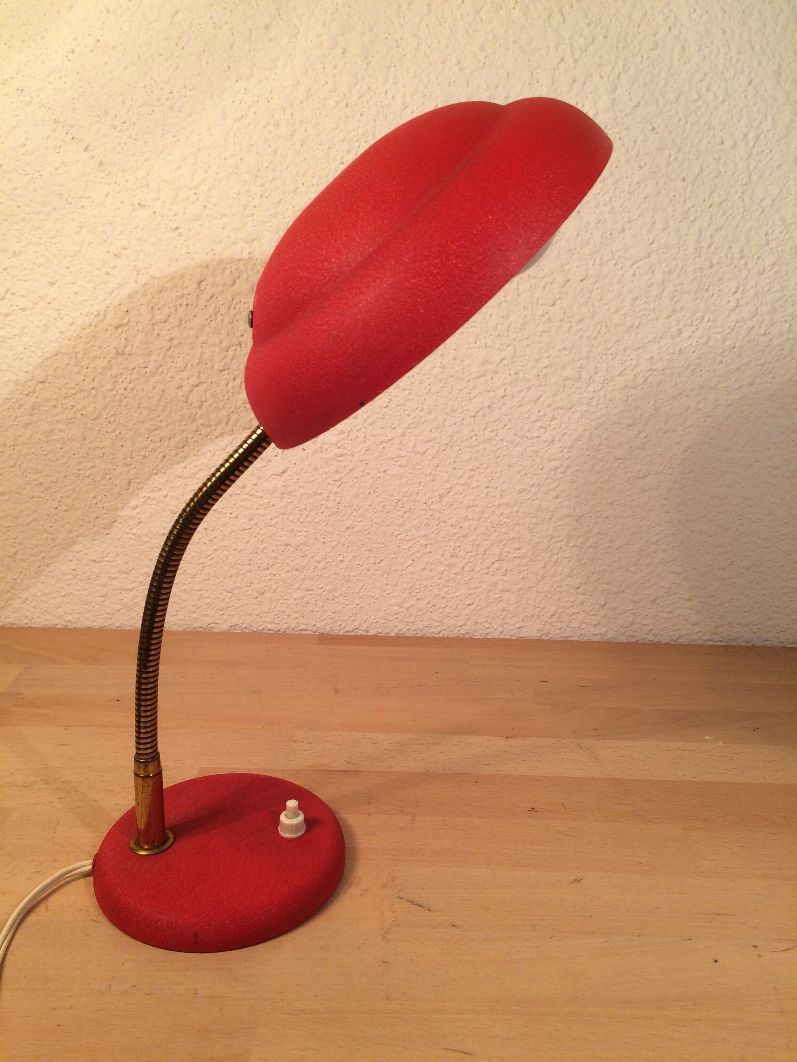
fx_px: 890
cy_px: 531
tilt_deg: -18.9
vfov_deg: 61.7
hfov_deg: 48.2
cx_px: 398
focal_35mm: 29
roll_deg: -0.1
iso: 40
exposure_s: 1/33
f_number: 2.2
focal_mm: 4.15
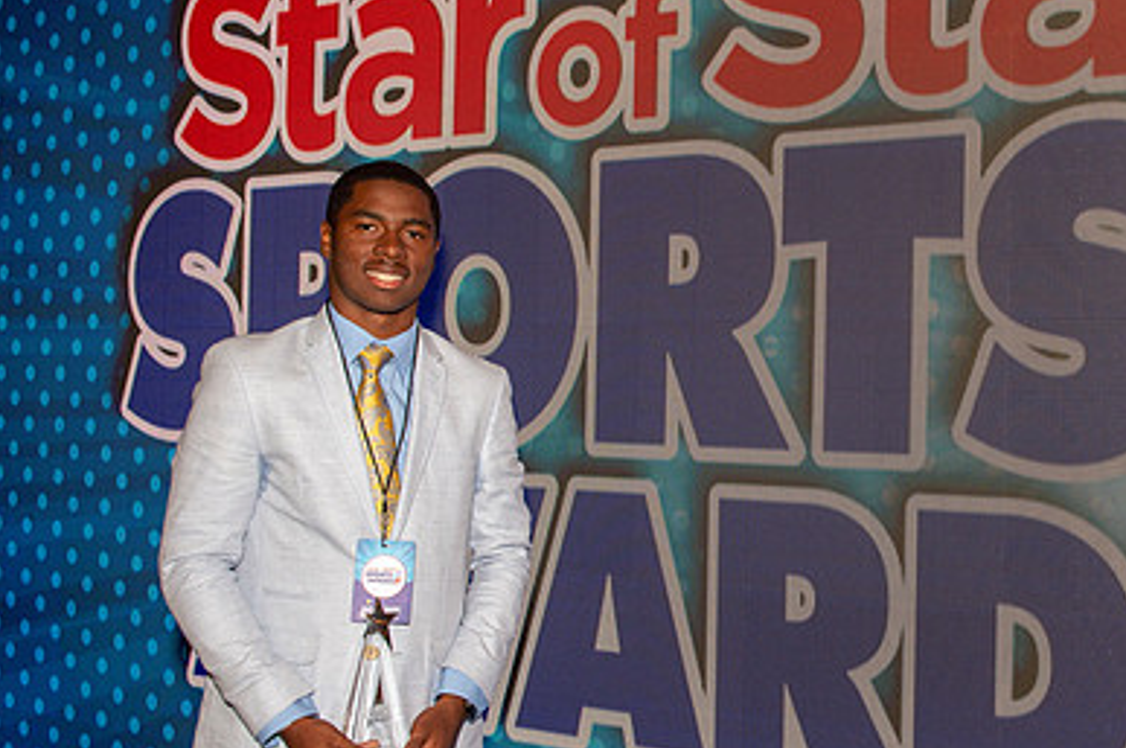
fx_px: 1312
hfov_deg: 45.2
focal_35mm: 42
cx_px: 815
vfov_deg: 31.8
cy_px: 384
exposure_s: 1/125
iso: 1250
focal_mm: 28
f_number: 6.3
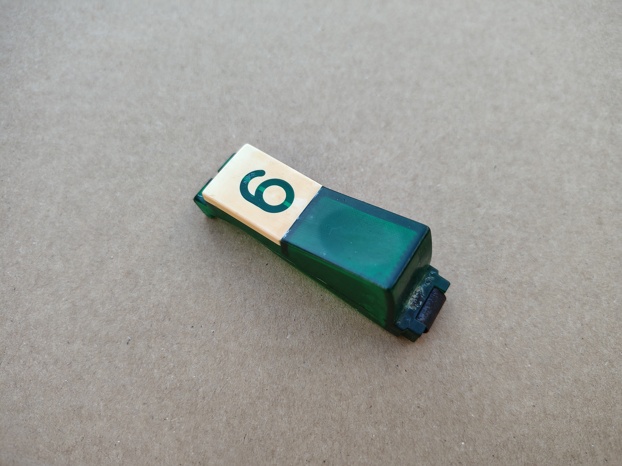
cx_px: 311
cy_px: 233
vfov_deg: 56.8
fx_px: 431
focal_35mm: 24
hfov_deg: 71.6
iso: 156
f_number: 1.8
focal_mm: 5.56
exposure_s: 1/100
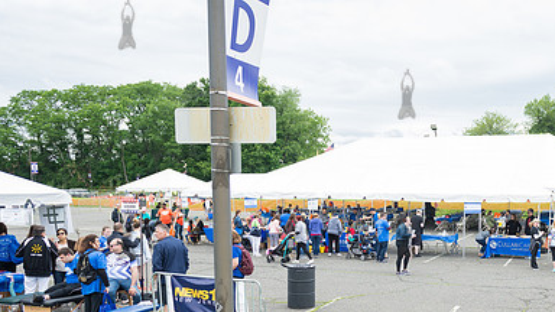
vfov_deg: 30.7
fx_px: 559
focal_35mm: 38
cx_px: 406
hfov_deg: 50.9
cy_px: 233
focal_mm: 24
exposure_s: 1/800
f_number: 3.5
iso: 200
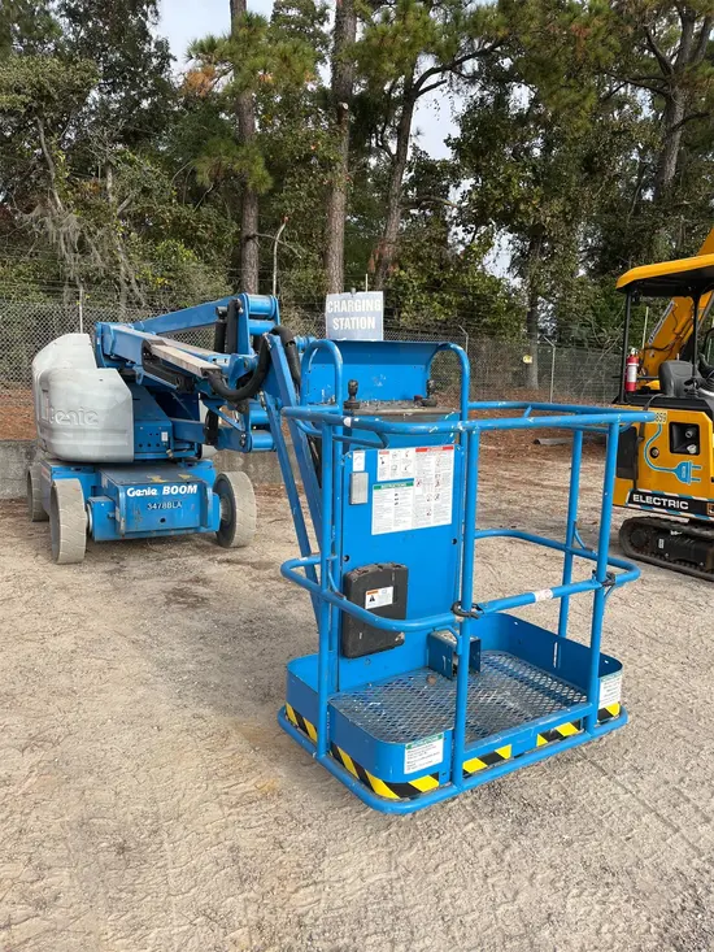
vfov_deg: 67.3
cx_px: 357
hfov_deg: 53.1
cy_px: 476
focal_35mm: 26
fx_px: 715
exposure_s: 1/1517
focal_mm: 5.1
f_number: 1.6
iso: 50
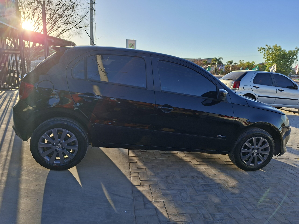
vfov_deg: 58.9
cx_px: 150
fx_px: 199
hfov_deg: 73.9
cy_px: 112
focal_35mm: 23
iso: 50
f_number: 1.8
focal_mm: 5.54
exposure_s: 1/898
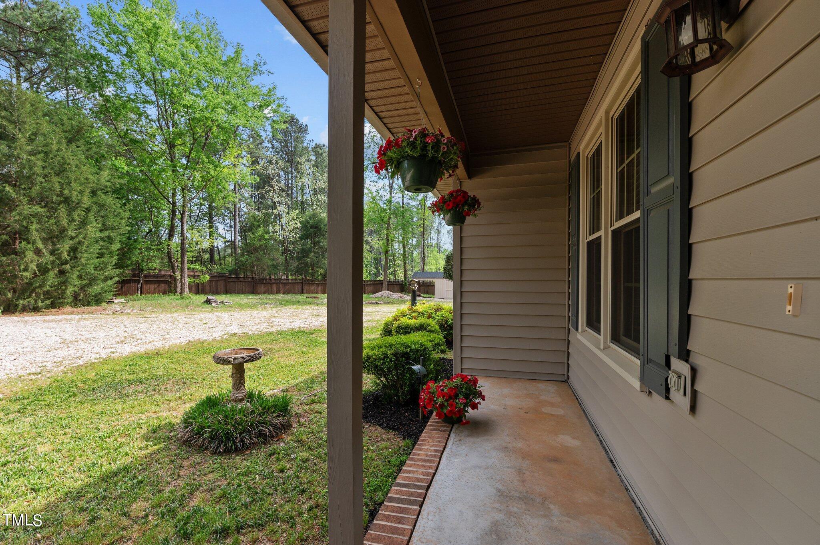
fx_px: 341
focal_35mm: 15
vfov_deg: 77.2
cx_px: 410
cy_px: 272
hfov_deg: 100.4
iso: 400
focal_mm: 15
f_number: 6.3
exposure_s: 1/500
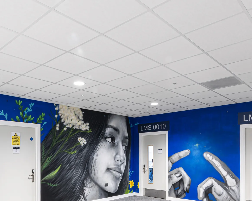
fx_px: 216
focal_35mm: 29
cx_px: 111
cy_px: 110
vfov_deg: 49.9
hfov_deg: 60.3
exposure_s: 3
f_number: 18
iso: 100
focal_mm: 14
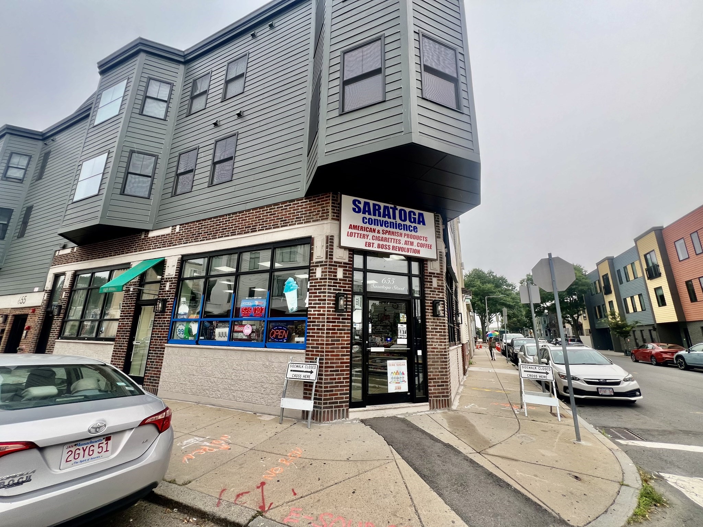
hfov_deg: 106.2
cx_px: 352
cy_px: 264
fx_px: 264
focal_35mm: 13
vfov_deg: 89.9
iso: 32
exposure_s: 1/199
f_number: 1.8
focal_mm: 1.57
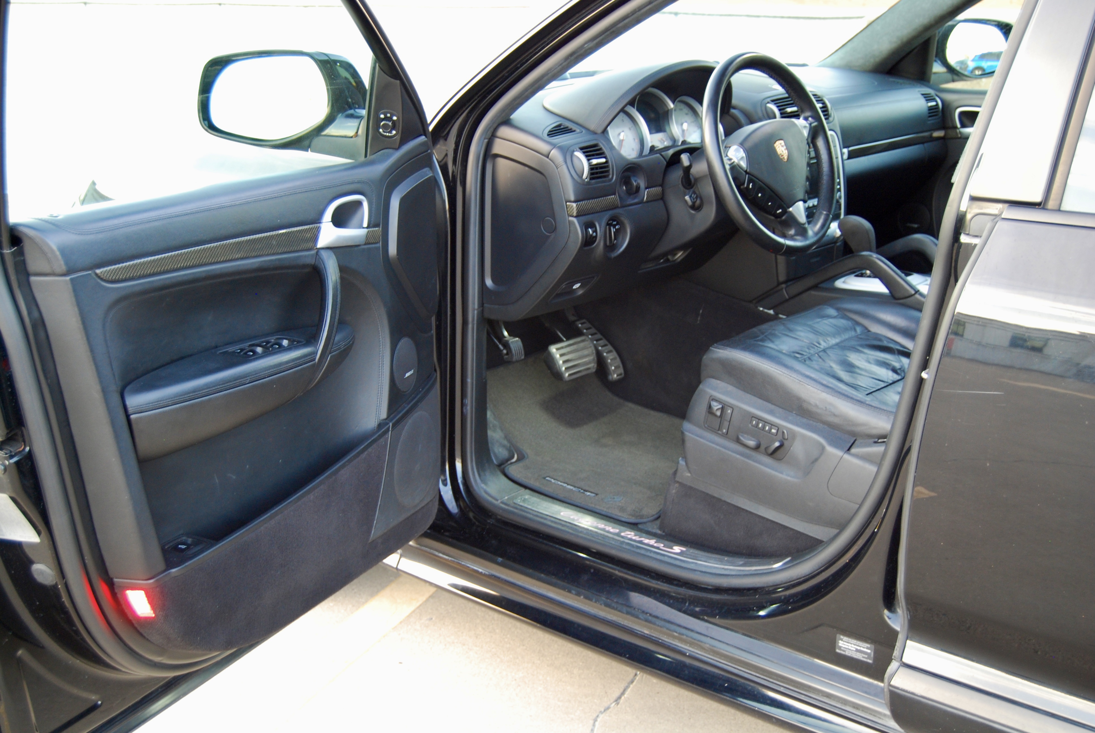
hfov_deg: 43.6
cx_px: 548
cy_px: 366
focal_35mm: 45
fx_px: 1370
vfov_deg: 29.9
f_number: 4.2
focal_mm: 30
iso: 400
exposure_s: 1/20
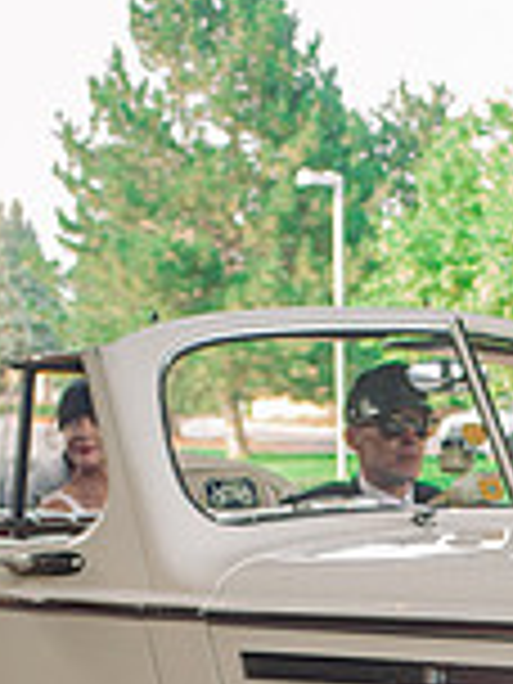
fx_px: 2134
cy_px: 806
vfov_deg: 17.4
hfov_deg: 13.6
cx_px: 477
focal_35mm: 108
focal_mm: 28
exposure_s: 1/500
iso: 1000
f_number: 2.8
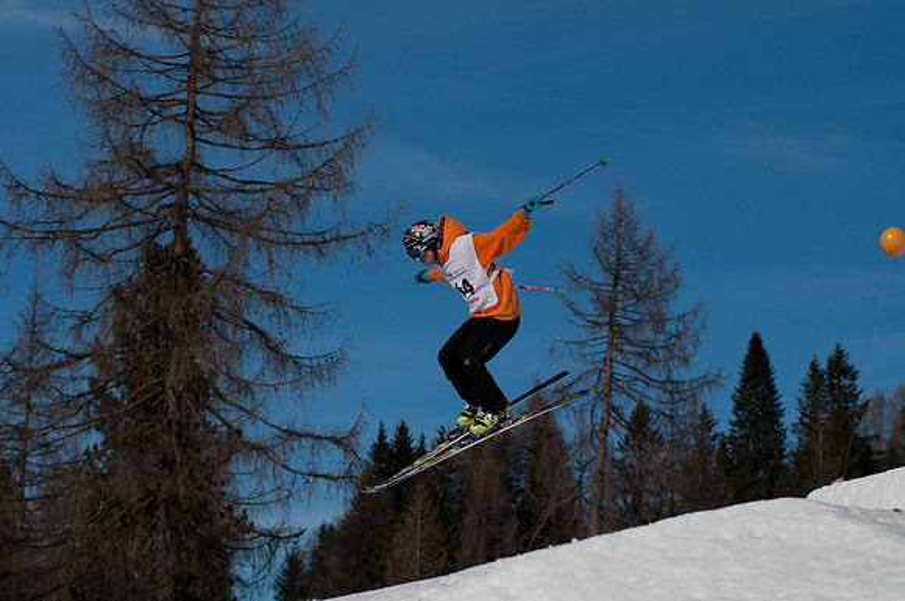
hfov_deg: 17.1
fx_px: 3012
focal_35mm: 120
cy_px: 300
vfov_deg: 11.4
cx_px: 452
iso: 200
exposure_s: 1/2000
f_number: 4.5
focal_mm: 80
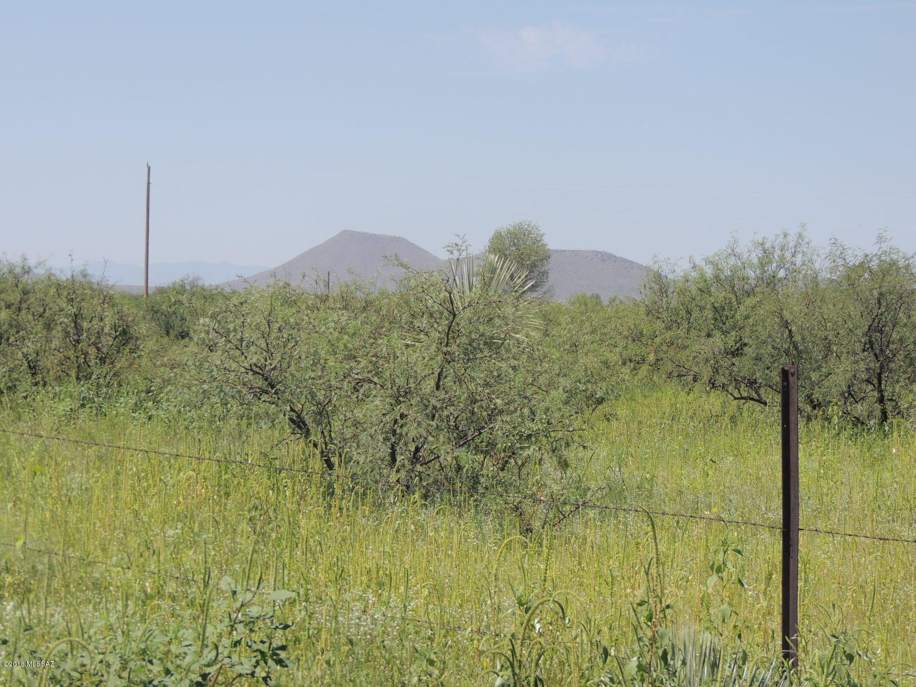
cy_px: 344
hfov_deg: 18.7
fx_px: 2778
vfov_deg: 14.1
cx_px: 458
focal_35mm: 105
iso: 100
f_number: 4.2
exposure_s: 1/640
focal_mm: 18.7
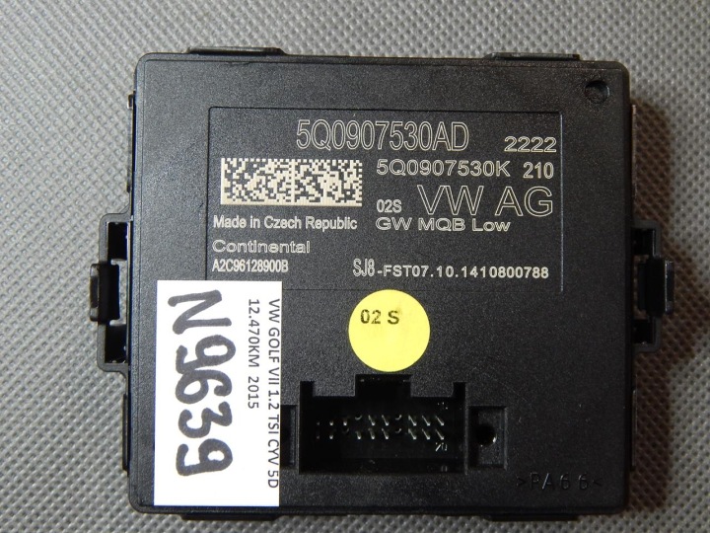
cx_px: 355
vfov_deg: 33.6
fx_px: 882
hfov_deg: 43.9
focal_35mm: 43
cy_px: 266
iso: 320
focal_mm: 7.7
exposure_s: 1/30
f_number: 3.6
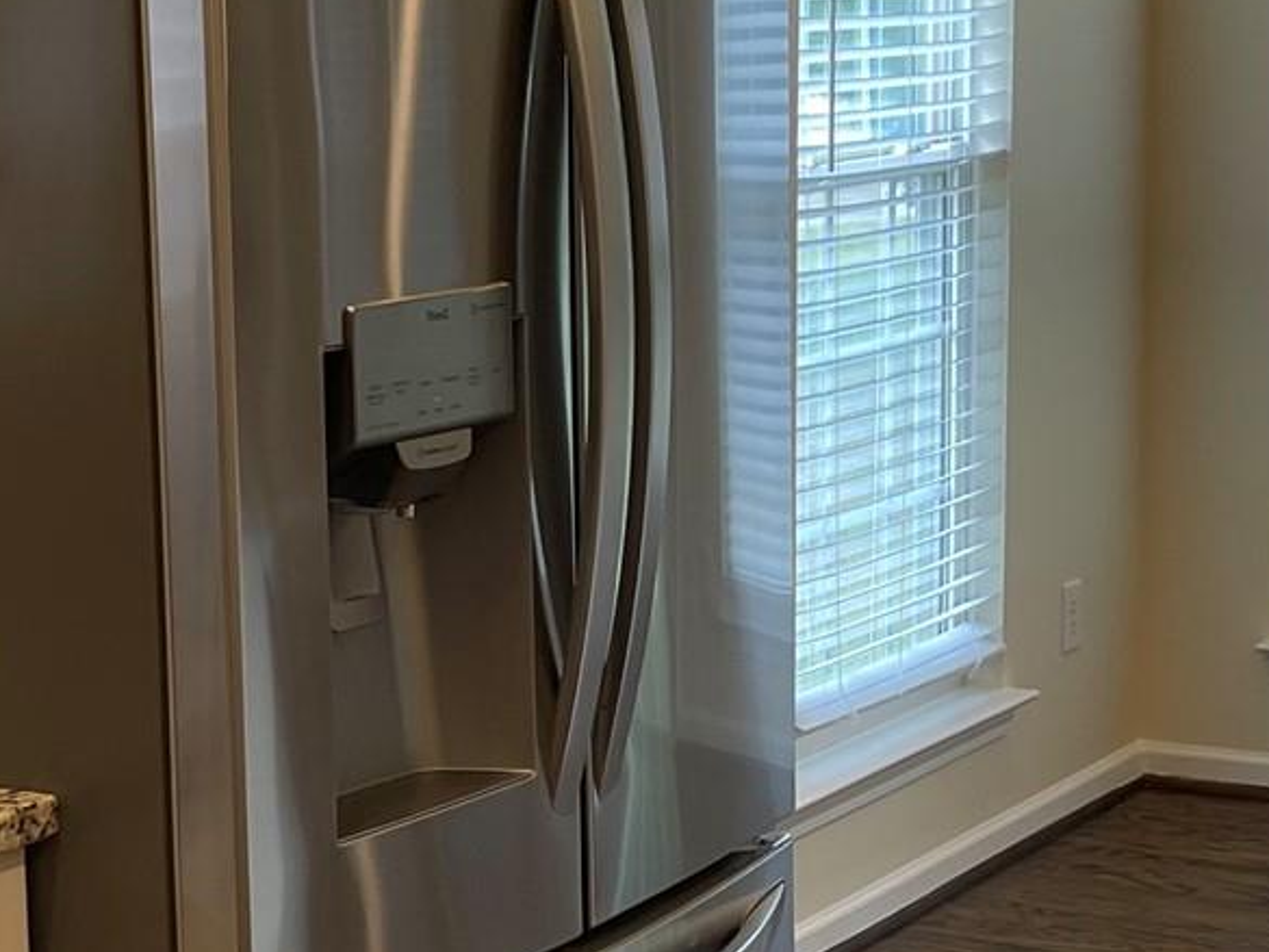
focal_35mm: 91
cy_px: 494
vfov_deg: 16.2
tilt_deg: -10.0
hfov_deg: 21.3
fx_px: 3337
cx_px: 260
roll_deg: +2.6
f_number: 1.6
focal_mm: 5.1
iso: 100
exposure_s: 1/120
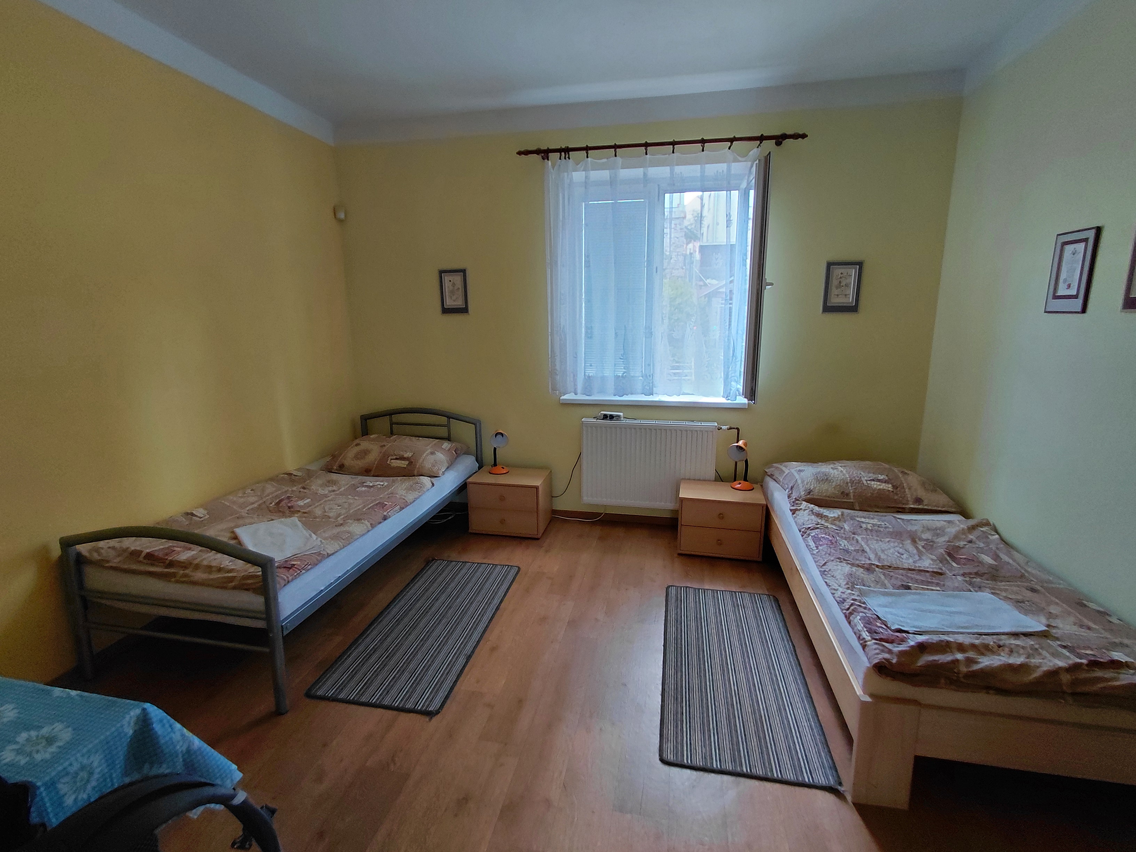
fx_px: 525
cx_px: 568
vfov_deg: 78.1
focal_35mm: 16
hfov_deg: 94.5
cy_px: 426
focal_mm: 1.64
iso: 160
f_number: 2.2
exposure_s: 1/50
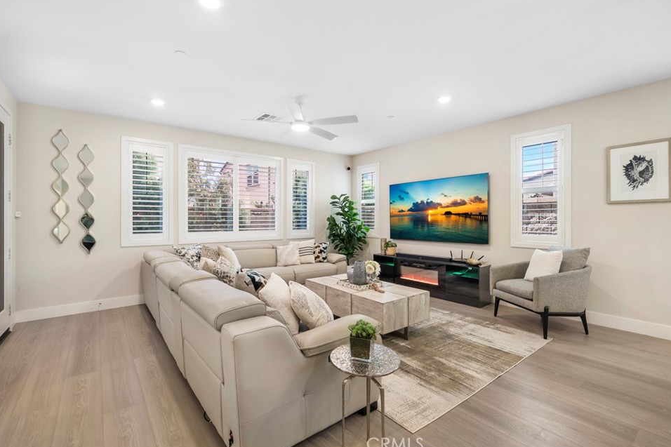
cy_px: 214
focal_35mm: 15
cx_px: 319
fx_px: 280
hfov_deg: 100.3
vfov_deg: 77.3
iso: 500
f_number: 8
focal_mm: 14
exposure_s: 1/20
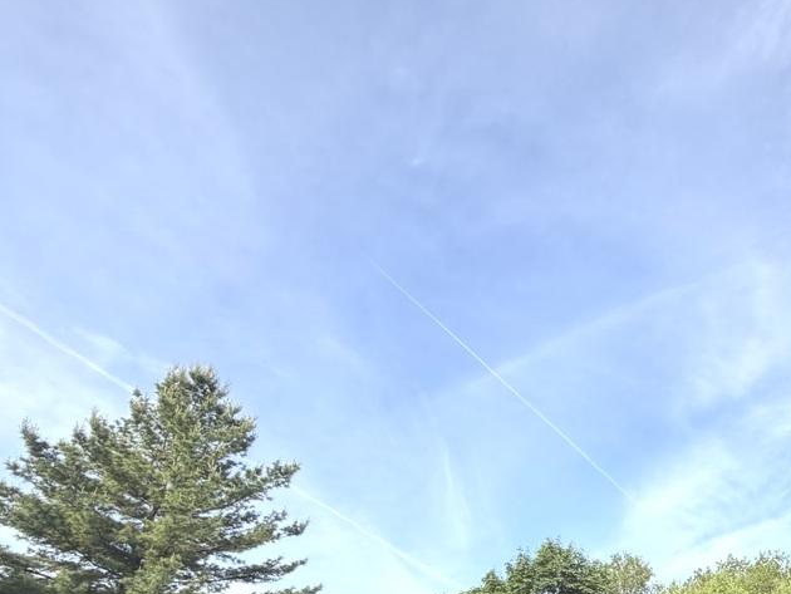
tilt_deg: +18.4
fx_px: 732
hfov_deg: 45.9
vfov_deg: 40.9
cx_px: 822
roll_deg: +0.2
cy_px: 532
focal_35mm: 32
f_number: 2.2
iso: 40
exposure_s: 1/760
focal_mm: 2.22
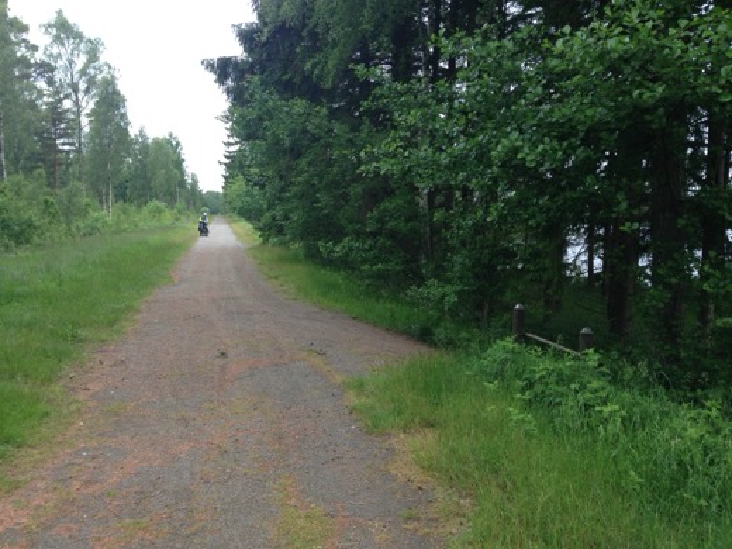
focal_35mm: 33
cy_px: 274
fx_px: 698
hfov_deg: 55.4
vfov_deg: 42.9
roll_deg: -1.8
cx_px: 366
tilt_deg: -5.3
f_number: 2.4
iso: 50
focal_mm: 4.12
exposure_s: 1/120
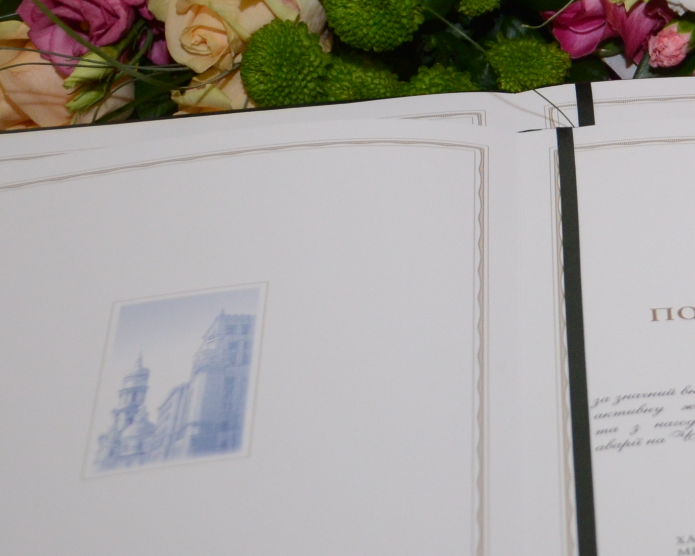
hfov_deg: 14.0
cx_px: 1026
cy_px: 86
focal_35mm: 129
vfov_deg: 11.9
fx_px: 2653
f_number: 4
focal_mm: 26
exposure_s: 1/200
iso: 800
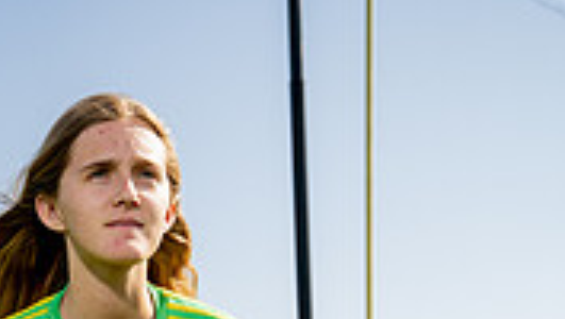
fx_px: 1515
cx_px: 102
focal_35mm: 101
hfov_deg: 20.8
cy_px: 686
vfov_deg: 10.8
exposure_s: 1/250
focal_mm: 38
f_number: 7.1
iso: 200
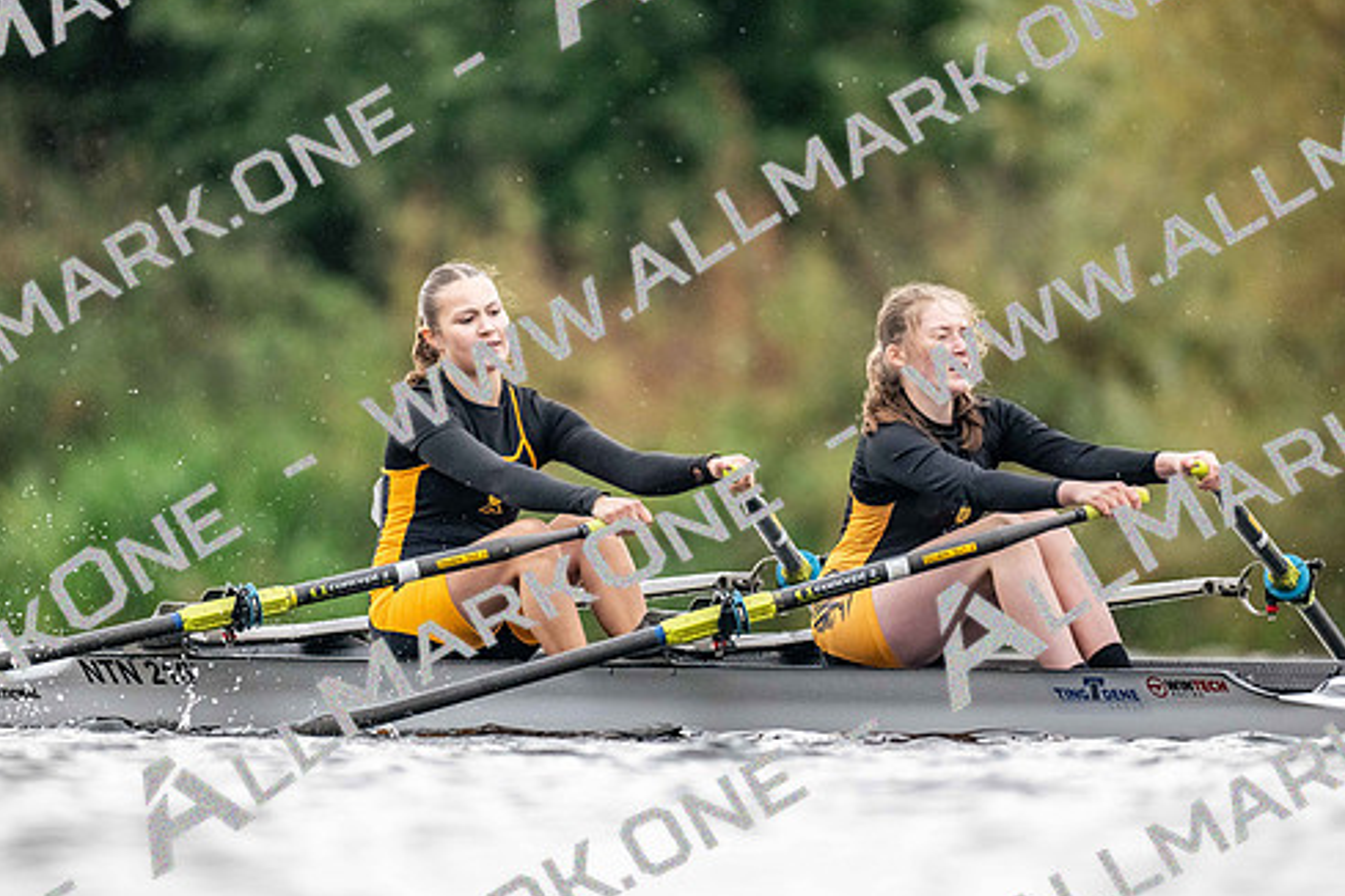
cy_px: 452
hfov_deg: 2.9
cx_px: 701
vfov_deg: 1.9
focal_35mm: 712
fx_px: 26599
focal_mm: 600
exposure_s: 1/2500
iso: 3600
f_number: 4
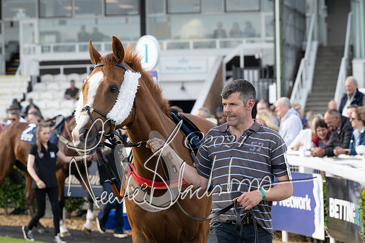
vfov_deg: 9.9
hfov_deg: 14.9
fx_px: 1398
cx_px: 182
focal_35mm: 138
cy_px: 122
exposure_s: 1/800
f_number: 4
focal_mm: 92
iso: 400
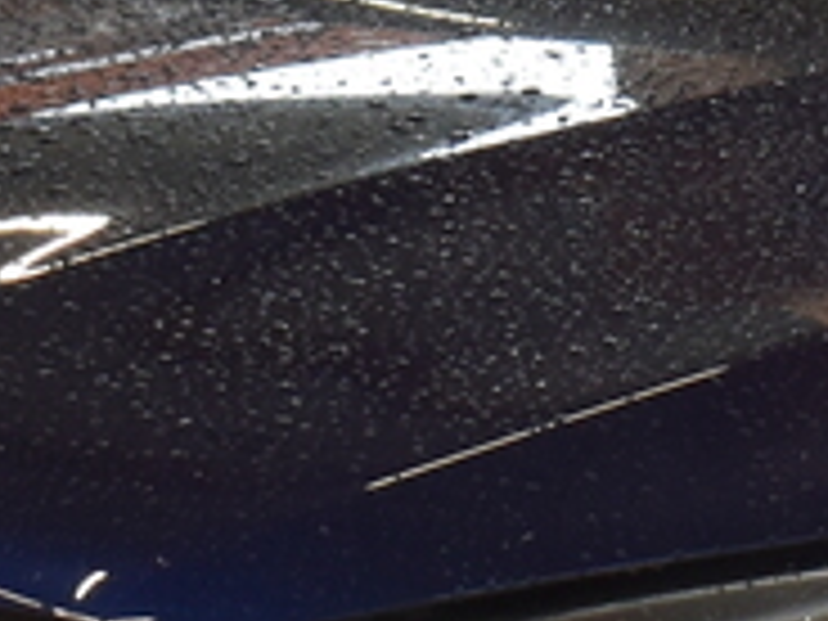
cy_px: 180
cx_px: 846
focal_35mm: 317
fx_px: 7588
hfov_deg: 6.2
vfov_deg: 4.7
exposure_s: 1/125
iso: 400
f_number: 5.6
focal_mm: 25
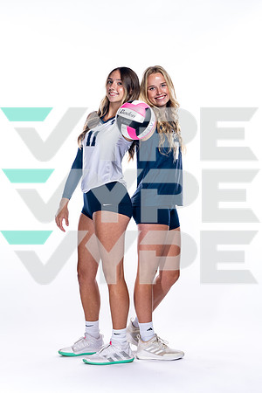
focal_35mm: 103
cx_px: 131
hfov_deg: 13.3
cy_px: 196
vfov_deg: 19.8
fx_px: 1124
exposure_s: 1/250
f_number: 5.6
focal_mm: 103
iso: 400
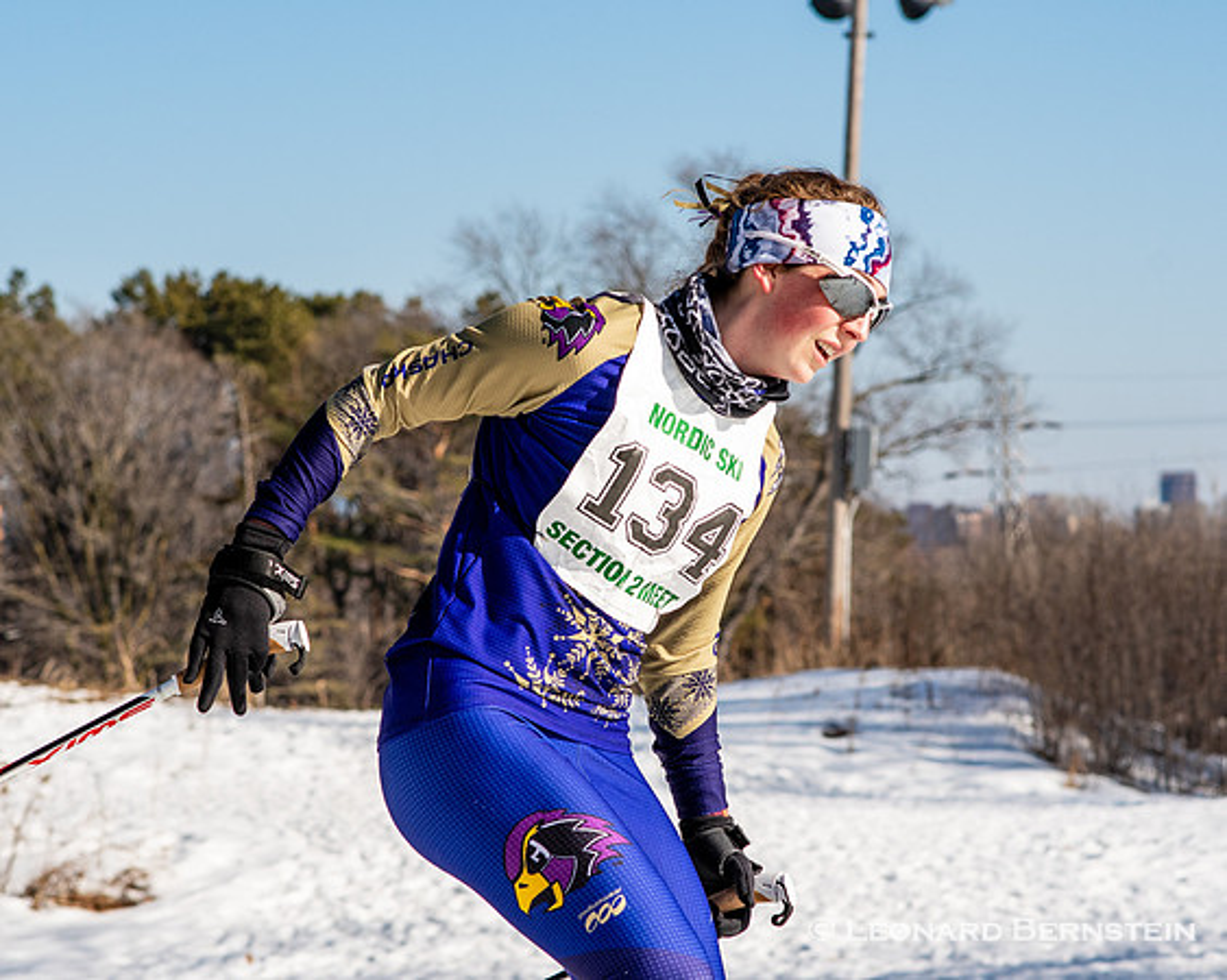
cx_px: 566
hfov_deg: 13.4
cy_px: 490
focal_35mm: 144
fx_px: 5213
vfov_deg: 10.7
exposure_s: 1/1600
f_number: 6.3
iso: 400
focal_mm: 85
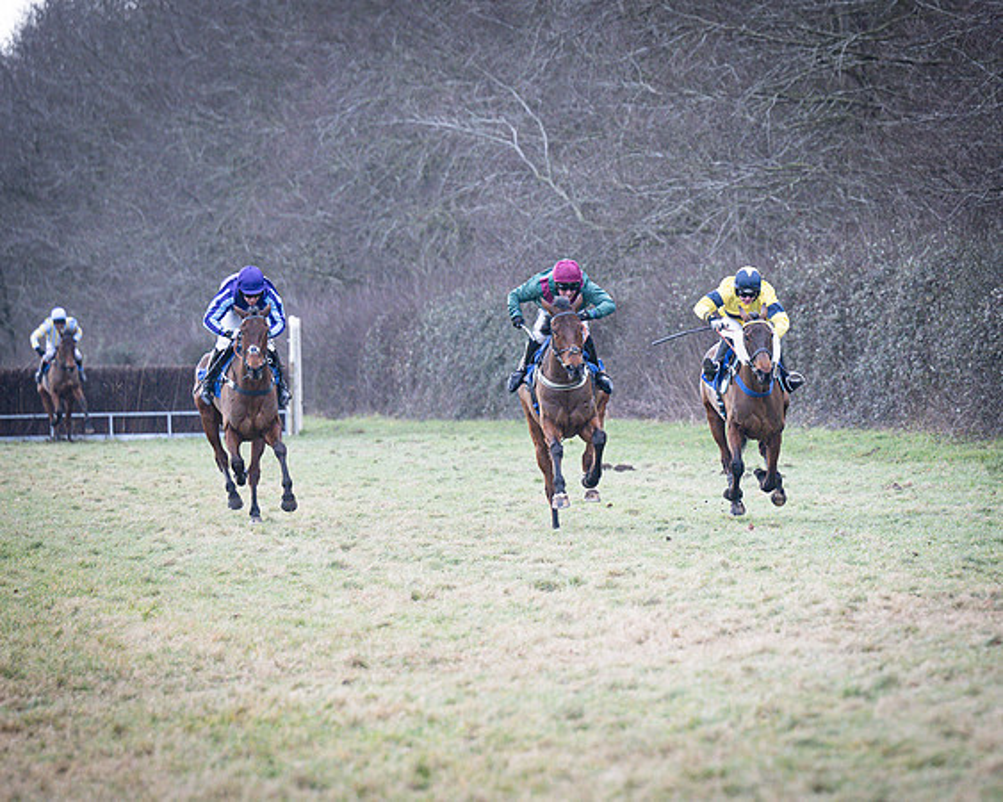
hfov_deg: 6.1
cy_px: 558
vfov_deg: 4.9
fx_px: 9396
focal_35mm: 317
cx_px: 838
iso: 400
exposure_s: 1/1600
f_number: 2.8
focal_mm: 135
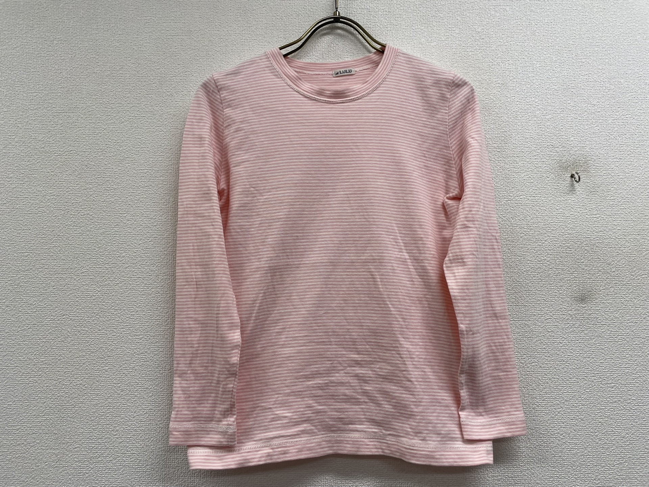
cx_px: 324
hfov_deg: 67.3
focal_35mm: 26
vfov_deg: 53.1
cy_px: 244
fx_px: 487
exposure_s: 1/121
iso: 40
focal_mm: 4.2
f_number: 1.6
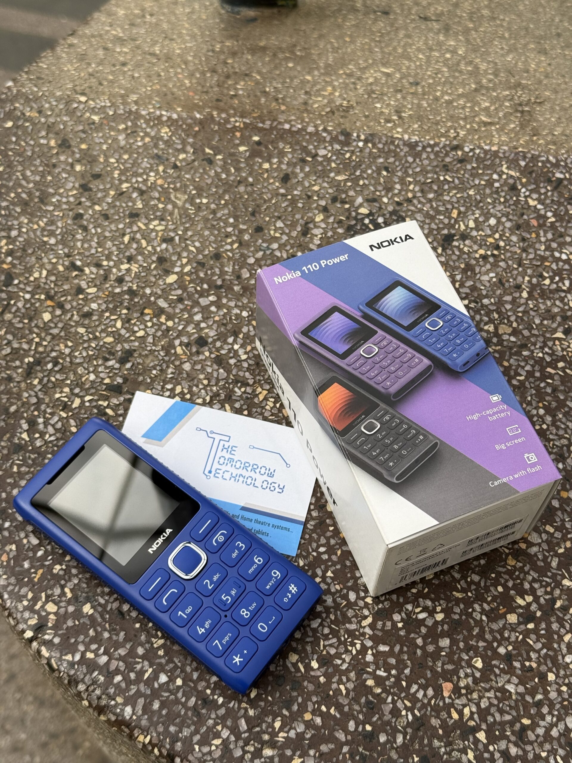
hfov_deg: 30.3
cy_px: 382
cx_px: 286
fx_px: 1058
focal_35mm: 48
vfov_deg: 39.7
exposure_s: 1/361
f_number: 1.78
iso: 64
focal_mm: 6.76
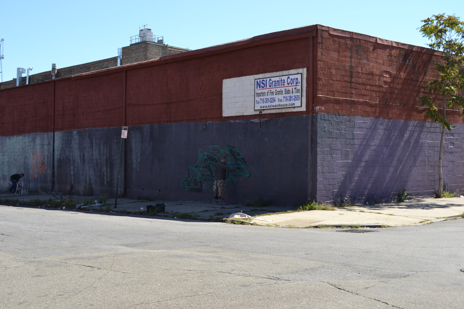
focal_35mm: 48
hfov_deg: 41.1
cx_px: 232
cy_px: 154
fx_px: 619
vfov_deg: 28.1
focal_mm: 32
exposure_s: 1/200
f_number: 6.3
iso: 100
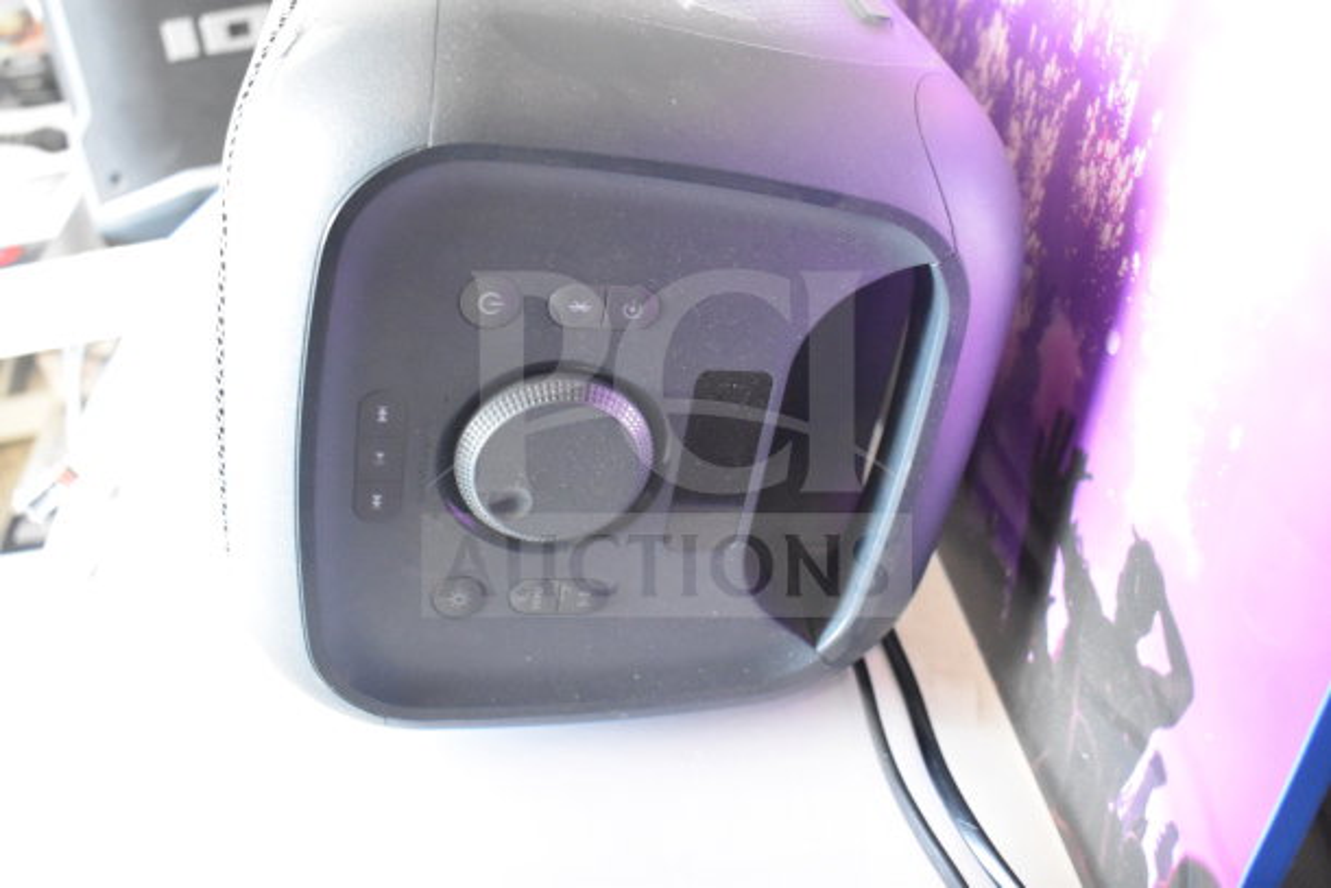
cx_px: 666
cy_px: 444
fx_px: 1387
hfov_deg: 51.3
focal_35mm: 38
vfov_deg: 35.5
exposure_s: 1/40
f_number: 4
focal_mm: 25
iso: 5600
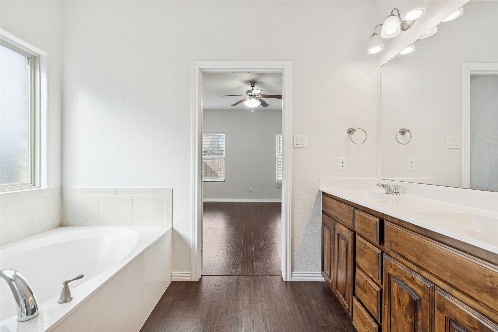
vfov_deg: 73.7
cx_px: 249
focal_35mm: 16
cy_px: 166
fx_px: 221
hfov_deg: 96.7
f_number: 8
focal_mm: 16
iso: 200
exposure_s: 1/20
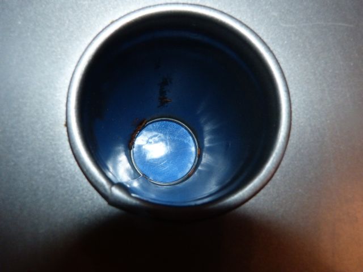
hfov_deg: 69.4
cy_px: 136
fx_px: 262
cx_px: 182
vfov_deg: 54.9
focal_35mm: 25
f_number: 2.8
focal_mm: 4.5
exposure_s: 1/60
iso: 500
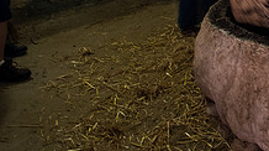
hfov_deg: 28.0
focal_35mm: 67
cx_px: 312
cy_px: -64
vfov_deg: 16.6
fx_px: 477
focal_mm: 24
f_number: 2.8
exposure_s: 1/10
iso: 3200
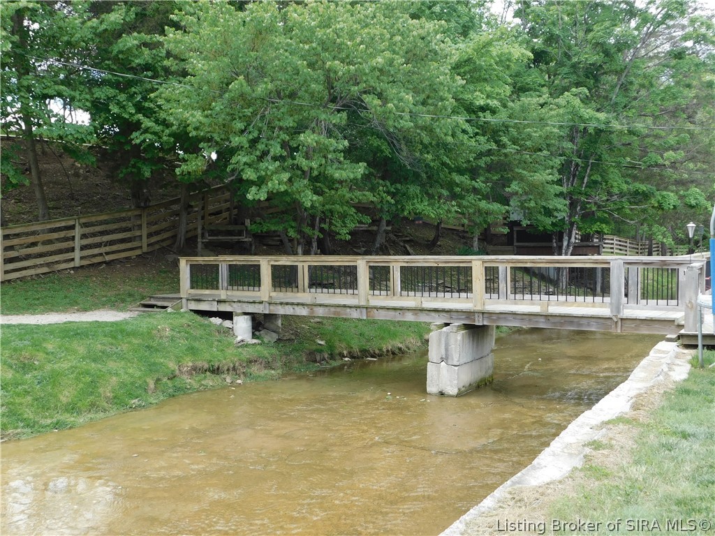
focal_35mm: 36
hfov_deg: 51.4
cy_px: 268
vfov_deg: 39.7
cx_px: 358
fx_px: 744
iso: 125
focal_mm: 6.3
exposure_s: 1/200
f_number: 3.5
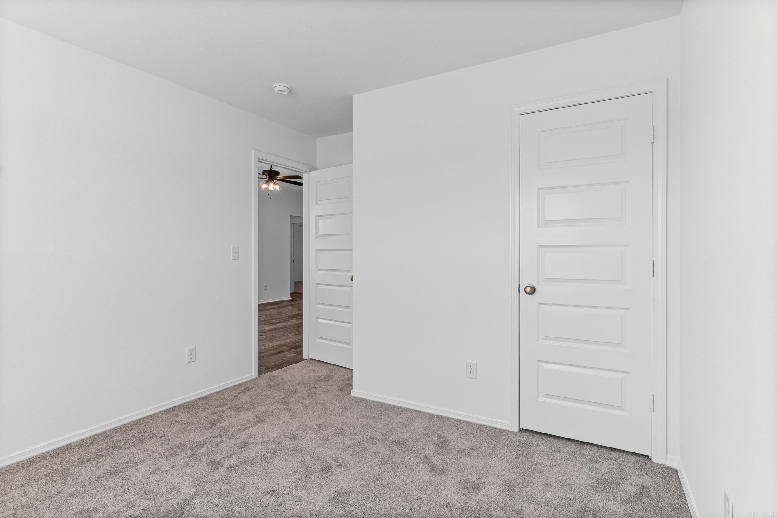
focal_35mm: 18
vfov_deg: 67.4
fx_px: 388
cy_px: 259
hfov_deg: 90.0
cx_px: 388
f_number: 9
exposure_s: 1/15
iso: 250
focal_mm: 12
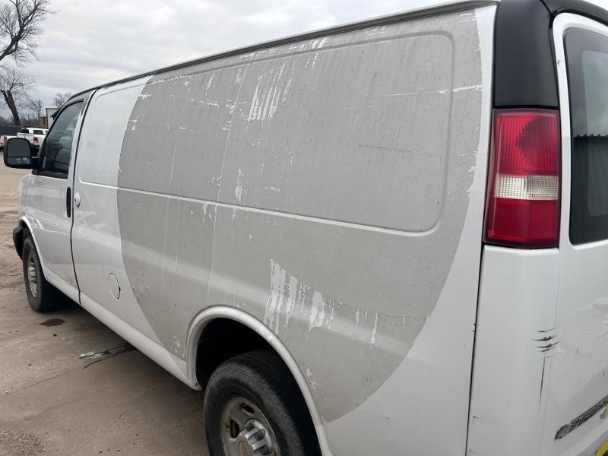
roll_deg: -2.3
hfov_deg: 67.3
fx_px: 457
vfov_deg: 53.1
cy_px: 228
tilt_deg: -10.9
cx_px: 304
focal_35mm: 26
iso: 50
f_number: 1.5
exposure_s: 1/316
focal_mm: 5.7
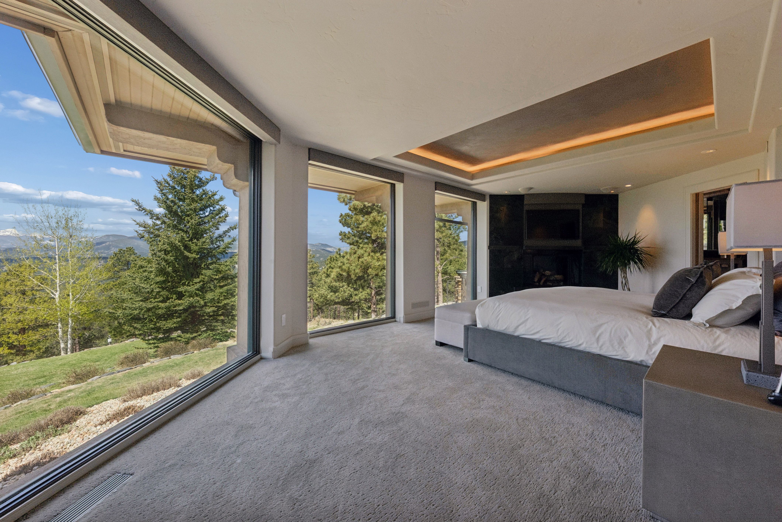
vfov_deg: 85.5
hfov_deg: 108.3
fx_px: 283
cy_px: 261
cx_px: 391
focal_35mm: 13
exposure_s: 1/125
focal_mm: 13
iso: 400
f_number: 16
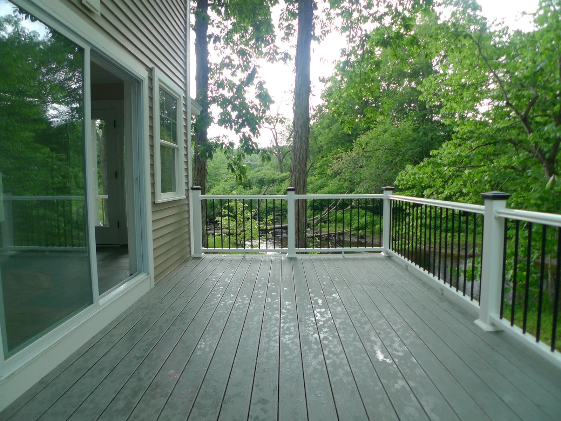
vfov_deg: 56.8
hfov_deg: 71.6
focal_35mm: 24
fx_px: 389
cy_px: 210
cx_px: 280
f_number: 2
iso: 80
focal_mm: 5.1
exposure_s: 1/100
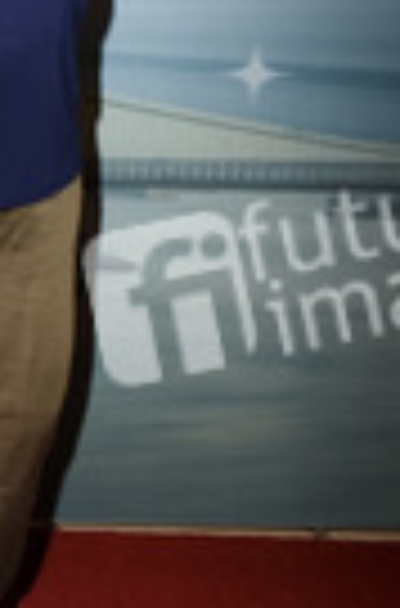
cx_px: -94
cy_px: 54
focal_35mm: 107
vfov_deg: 18.8
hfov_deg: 12.4
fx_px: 1797
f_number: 8
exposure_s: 1/160
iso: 640
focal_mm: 24
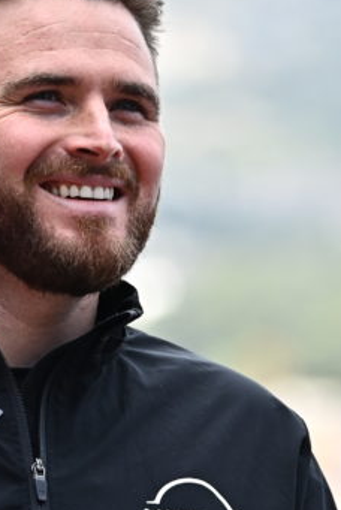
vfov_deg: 5.3
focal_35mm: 390
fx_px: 5530
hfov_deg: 3.5
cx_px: 292
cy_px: 237
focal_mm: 130
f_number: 2.8
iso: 400
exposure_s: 1/2500
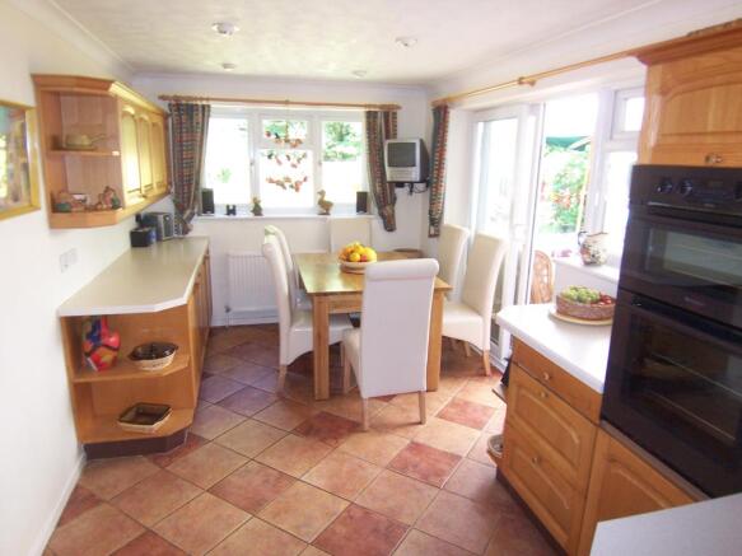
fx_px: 493
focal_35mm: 23
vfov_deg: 58.9
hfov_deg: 73.9
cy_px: 278
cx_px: 371
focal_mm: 3.8
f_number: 2.8
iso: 160
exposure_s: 1/30
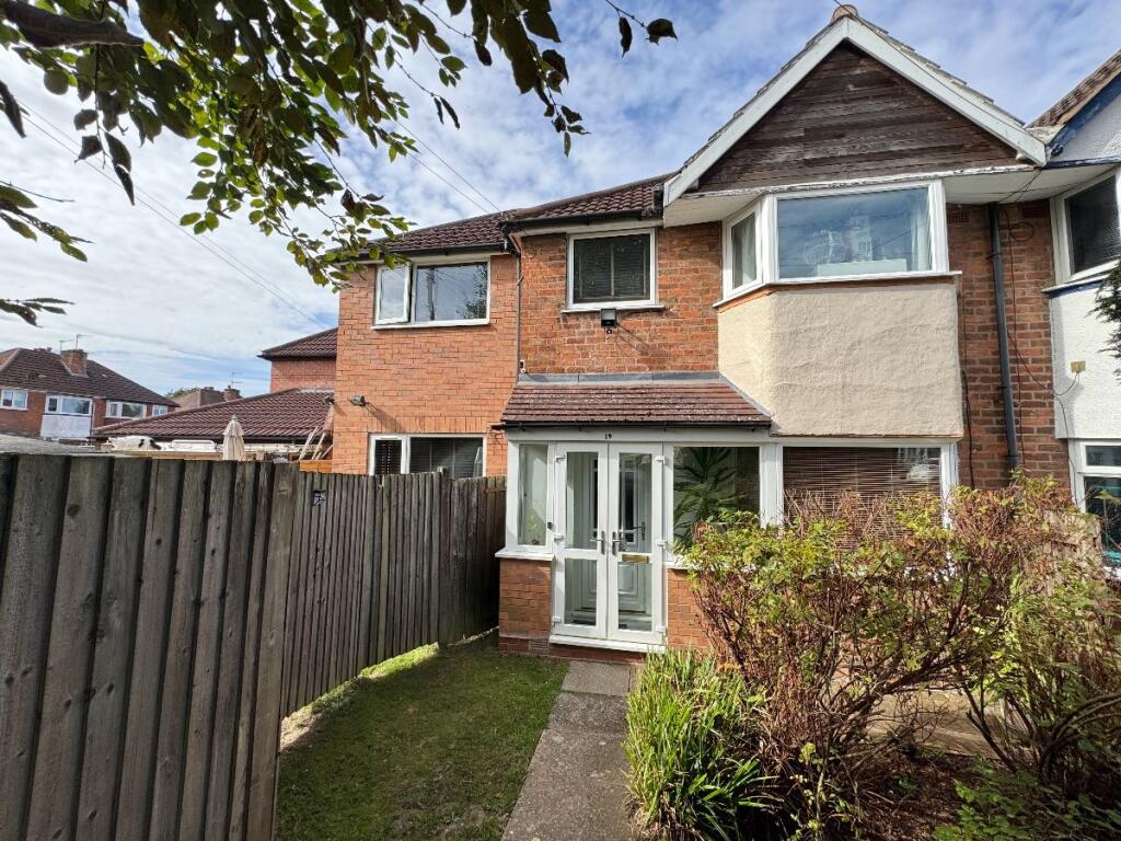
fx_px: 453
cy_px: 420
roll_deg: -0.2
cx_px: 560
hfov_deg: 102.1
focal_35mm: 14
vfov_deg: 85.7
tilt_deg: +5.6
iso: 50
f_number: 2.2
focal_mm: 2.22
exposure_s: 1/1048
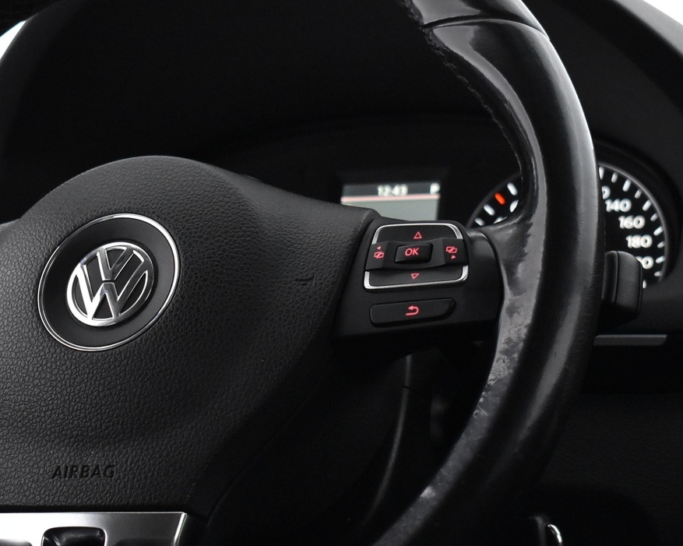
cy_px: 287
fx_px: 2102
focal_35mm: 104
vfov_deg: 14.8
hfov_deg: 18.4
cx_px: 229
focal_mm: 40
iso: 3200
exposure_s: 1/50
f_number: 5
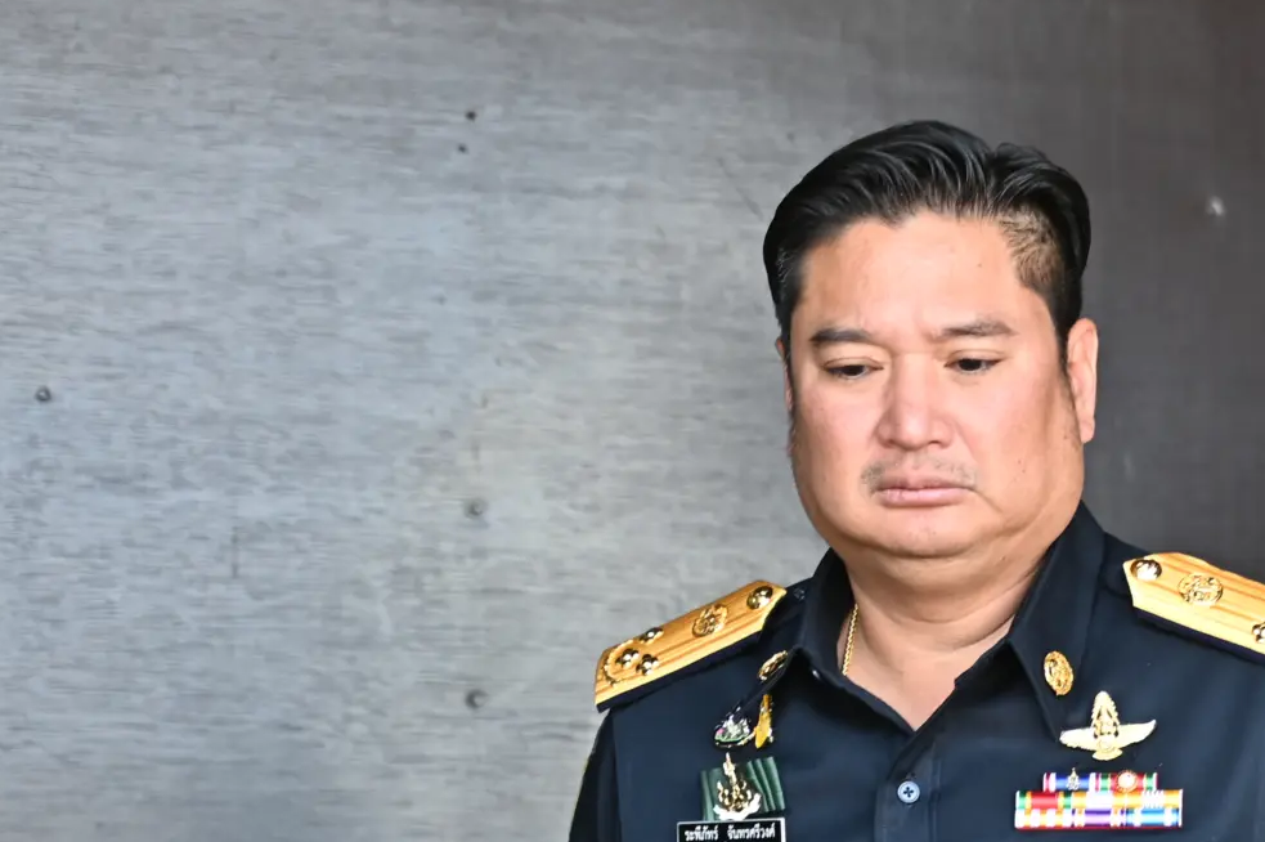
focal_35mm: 125
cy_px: 1019
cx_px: 1374
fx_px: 4389
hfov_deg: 16.0
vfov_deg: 10.8
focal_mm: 48
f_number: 4.2
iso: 125
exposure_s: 1/50
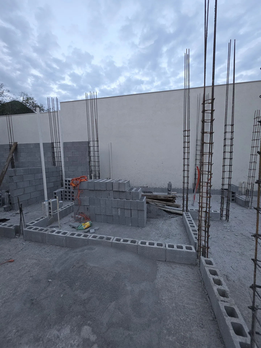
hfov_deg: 89.9
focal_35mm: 13
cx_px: 130
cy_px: 174
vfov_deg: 106.2
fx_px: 131
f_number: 1.9
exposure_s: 1/60
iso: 80
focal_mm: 2.2
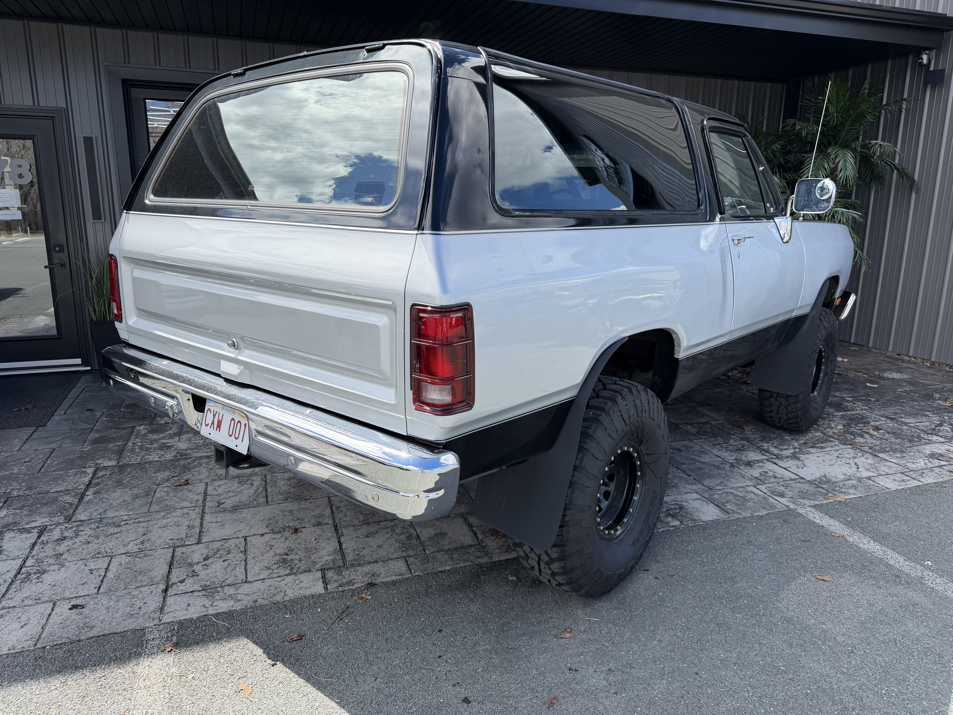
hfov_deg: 71.6
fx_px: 661
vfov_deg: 56.8
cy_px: 358
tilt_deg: -12.0
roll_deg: +0.5
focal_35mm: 24
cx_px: 476
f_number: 1.78
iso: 100
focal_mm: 6.76
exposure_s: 1/2525
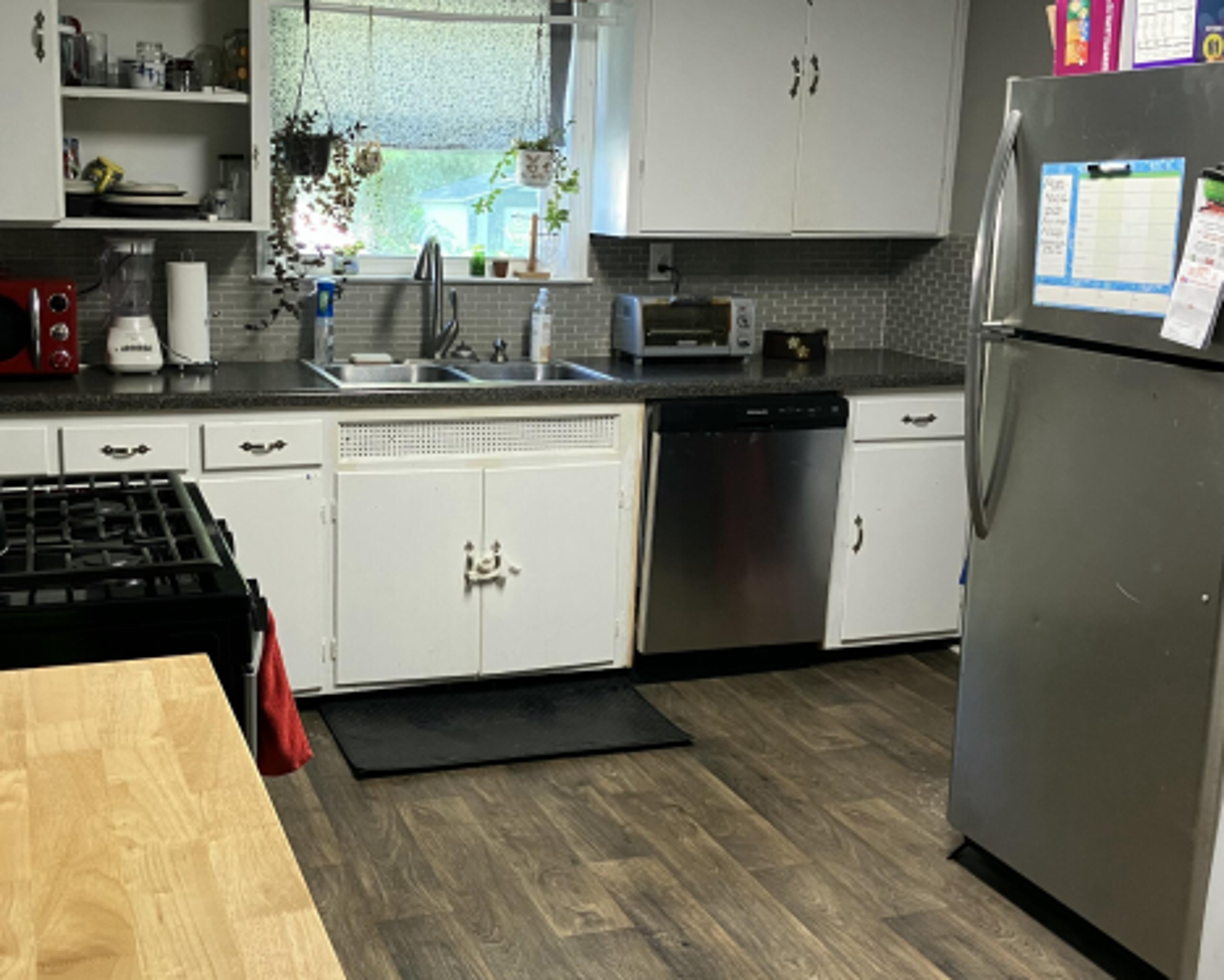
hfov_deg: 46.7
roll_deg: -1.9
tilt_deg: -12.8
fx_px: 1413
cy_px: 511
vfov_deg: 38.2
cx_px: 512
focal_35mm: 39
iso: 160
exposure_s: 1/60
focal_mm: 3.99
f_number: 1.8
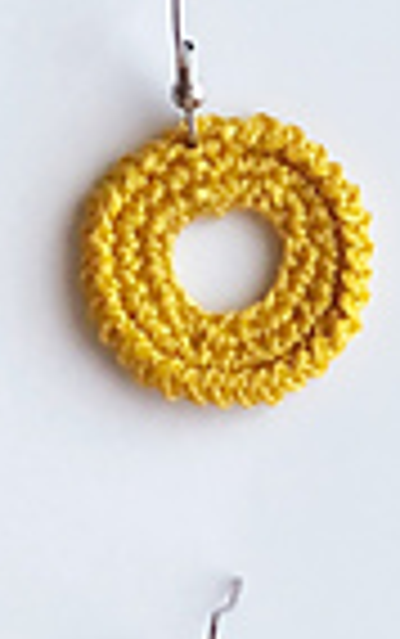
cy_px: 320
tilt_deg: -87.2
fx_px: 4735
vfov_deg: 7.7
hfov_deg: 4.8
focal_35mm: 272
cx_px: -4
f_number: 2.8
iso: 32
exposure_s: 1/30
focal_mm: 6.6
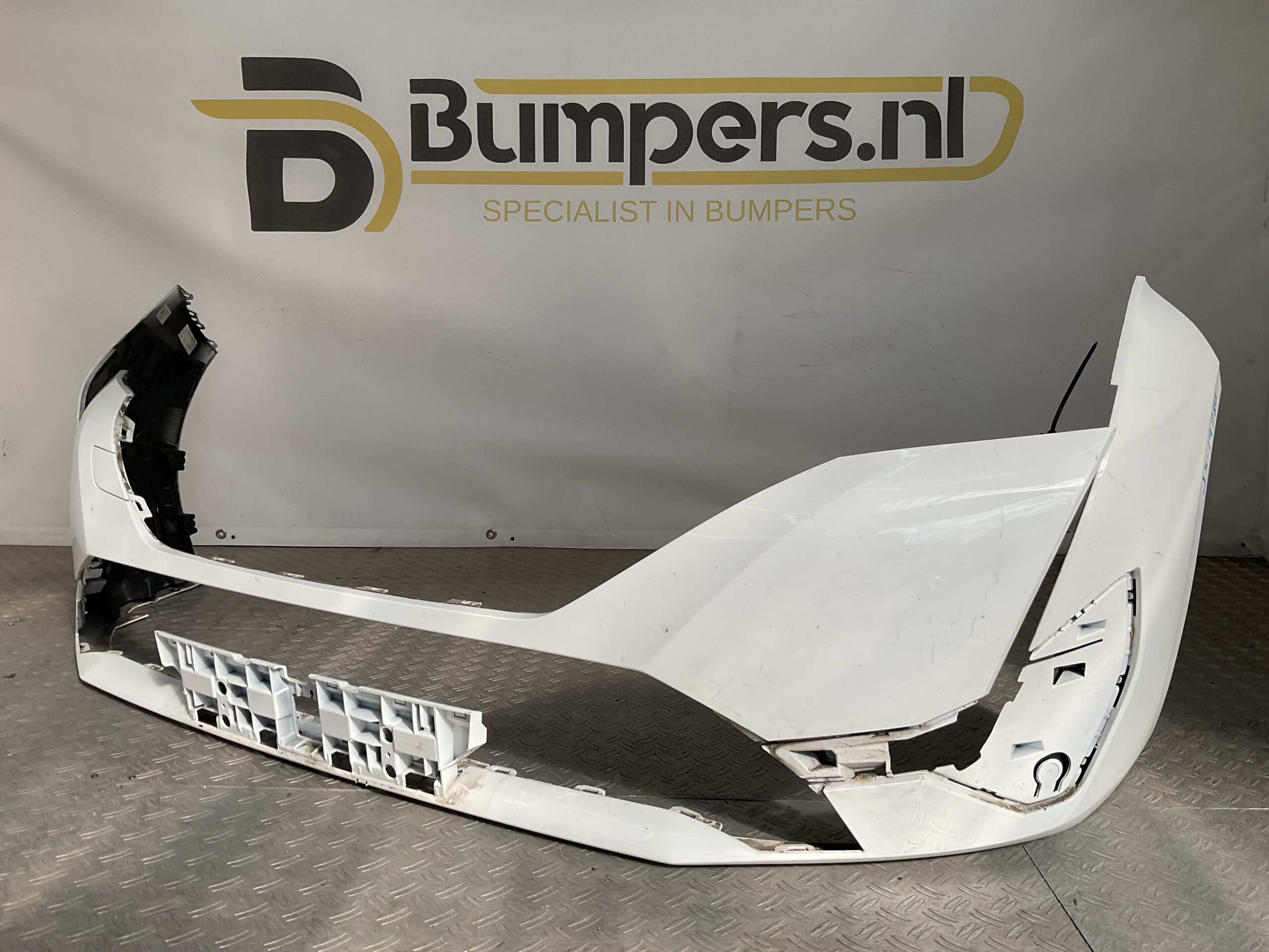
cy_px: 476
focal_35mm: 29
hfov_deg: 61.7
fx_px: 1063
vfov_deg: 48.2
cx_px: 634
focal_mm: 3
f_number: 1.8
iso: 16
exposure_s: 1/1377
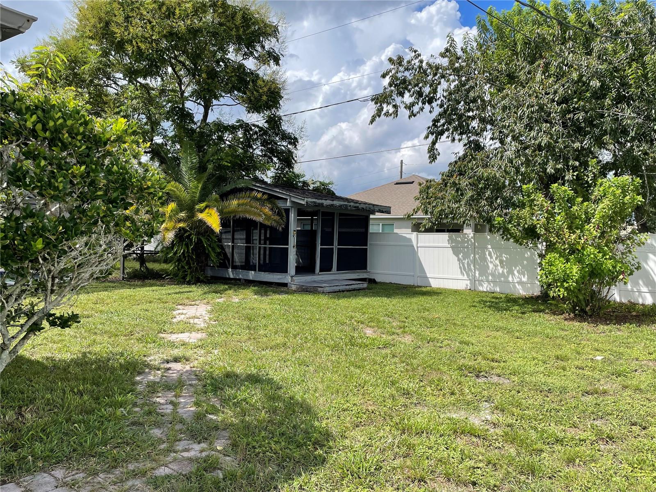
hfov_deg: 67.3
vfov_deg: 53.1
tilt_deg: -1.2
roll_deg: -1.1
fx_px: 493
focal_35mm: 26
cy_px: 246
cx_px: 328
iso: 32
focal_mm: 4.2
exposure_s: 1/2747
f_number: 1.6
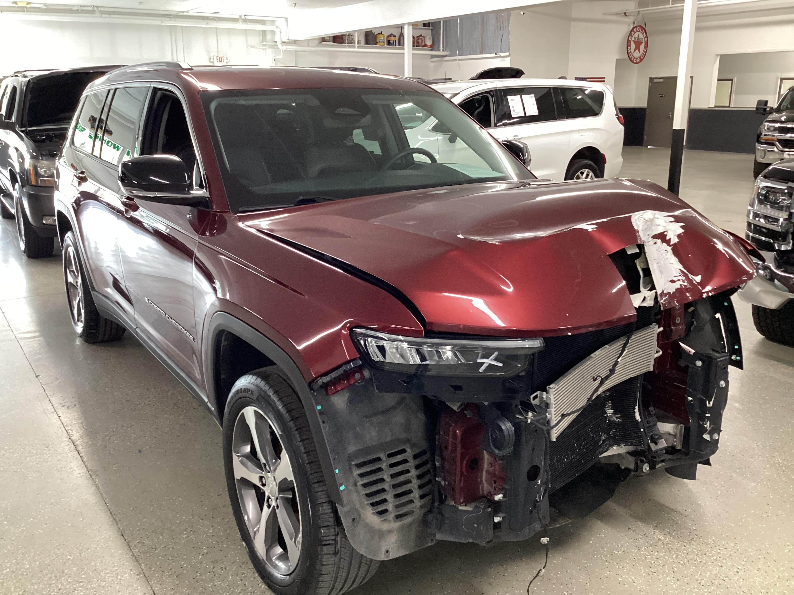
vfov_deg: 45.4
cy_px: 298
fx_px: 711
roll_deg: +0.0
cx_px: 397
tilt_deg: -16.6
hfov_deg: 58.4
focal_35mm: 31
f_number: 2.4
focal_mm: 3.3
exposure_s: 1/40
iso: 250
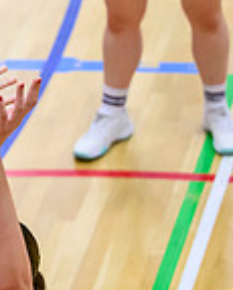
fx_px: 3068
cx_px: -274
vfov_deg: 5.4
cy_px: 86
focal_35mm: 357
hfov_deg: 4.3
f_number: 2.8
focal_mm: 94
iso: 5000
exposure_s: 1/1000
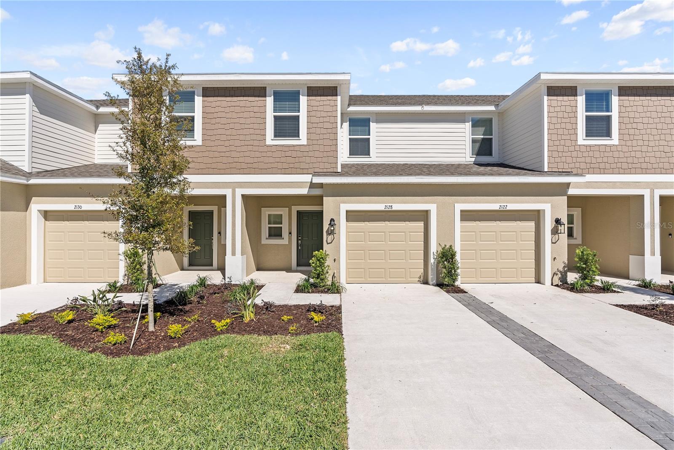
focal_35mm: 16
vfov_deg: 73.8
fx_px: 300
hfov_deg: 96.7
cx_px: 337
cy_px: 225
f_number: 8
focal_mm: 16
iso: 100
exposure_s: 1/160
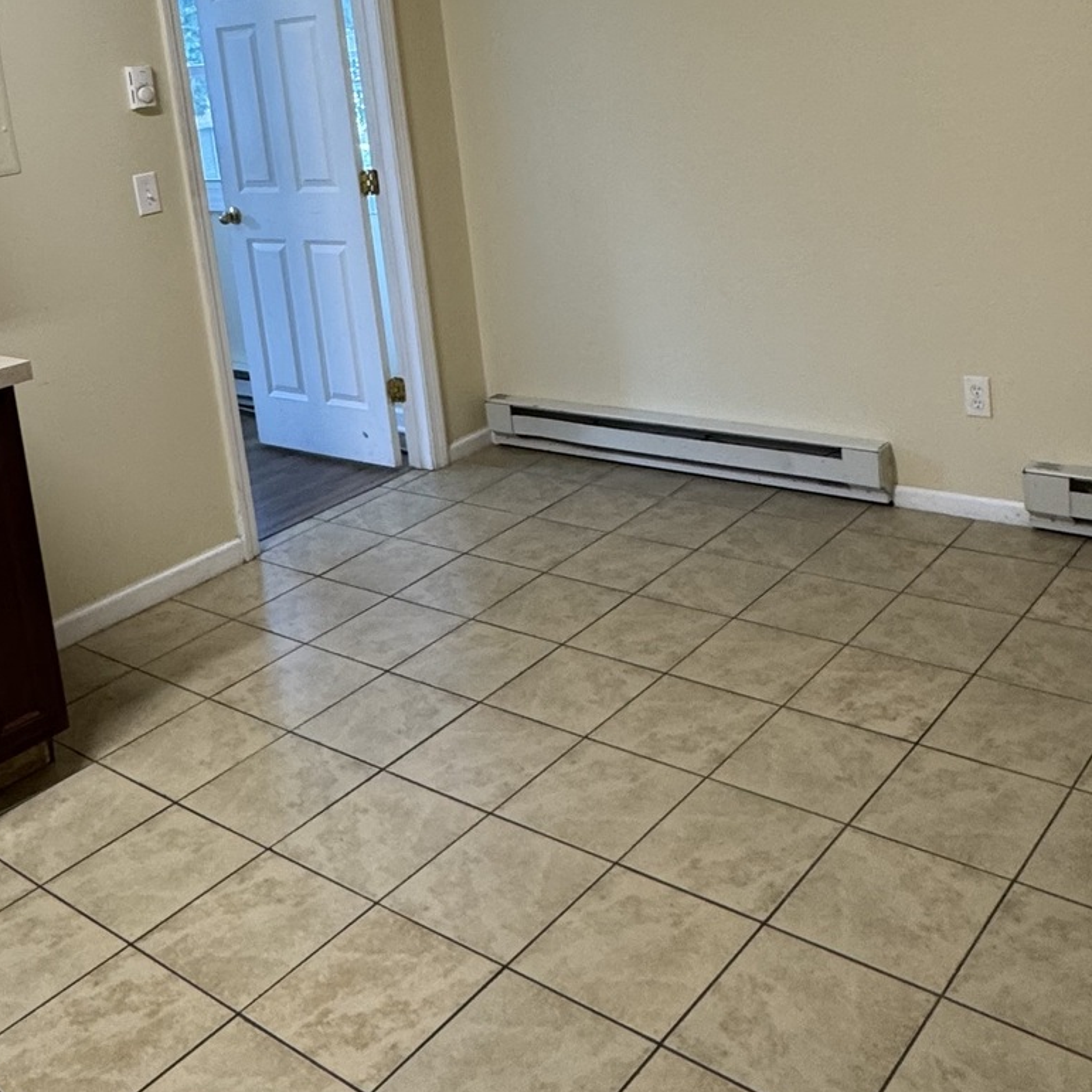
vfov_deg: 42.9
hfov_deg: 44.9
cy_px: 224
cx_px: 548
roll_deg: +6.9
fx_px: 1321
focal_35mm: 37
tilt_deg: -7.3
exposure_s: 1/60
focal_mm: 2.22
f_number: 2.2
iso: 200
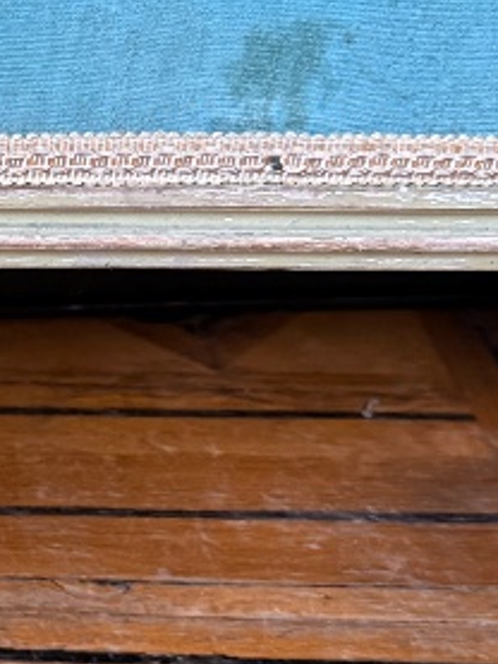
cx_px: -388
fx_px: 1993
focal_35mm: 104
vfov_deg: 18.9
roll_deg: -1.3
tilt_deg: -33.9
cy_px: 386
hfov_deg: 12.9
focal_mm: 6.76
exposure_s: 1/60
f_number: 1.78
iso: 400
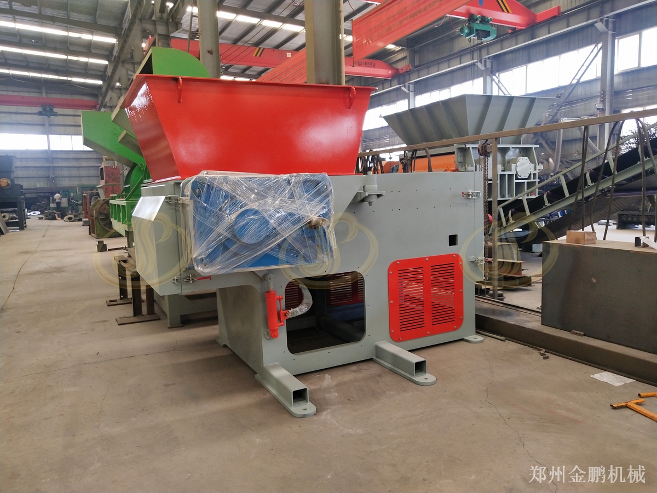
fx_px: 569
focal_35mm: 30
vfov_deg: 46.8
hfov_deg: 60.0
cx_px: 328
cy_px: 246
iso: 247
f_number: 1.8
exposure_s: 1/100
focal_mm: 3.95
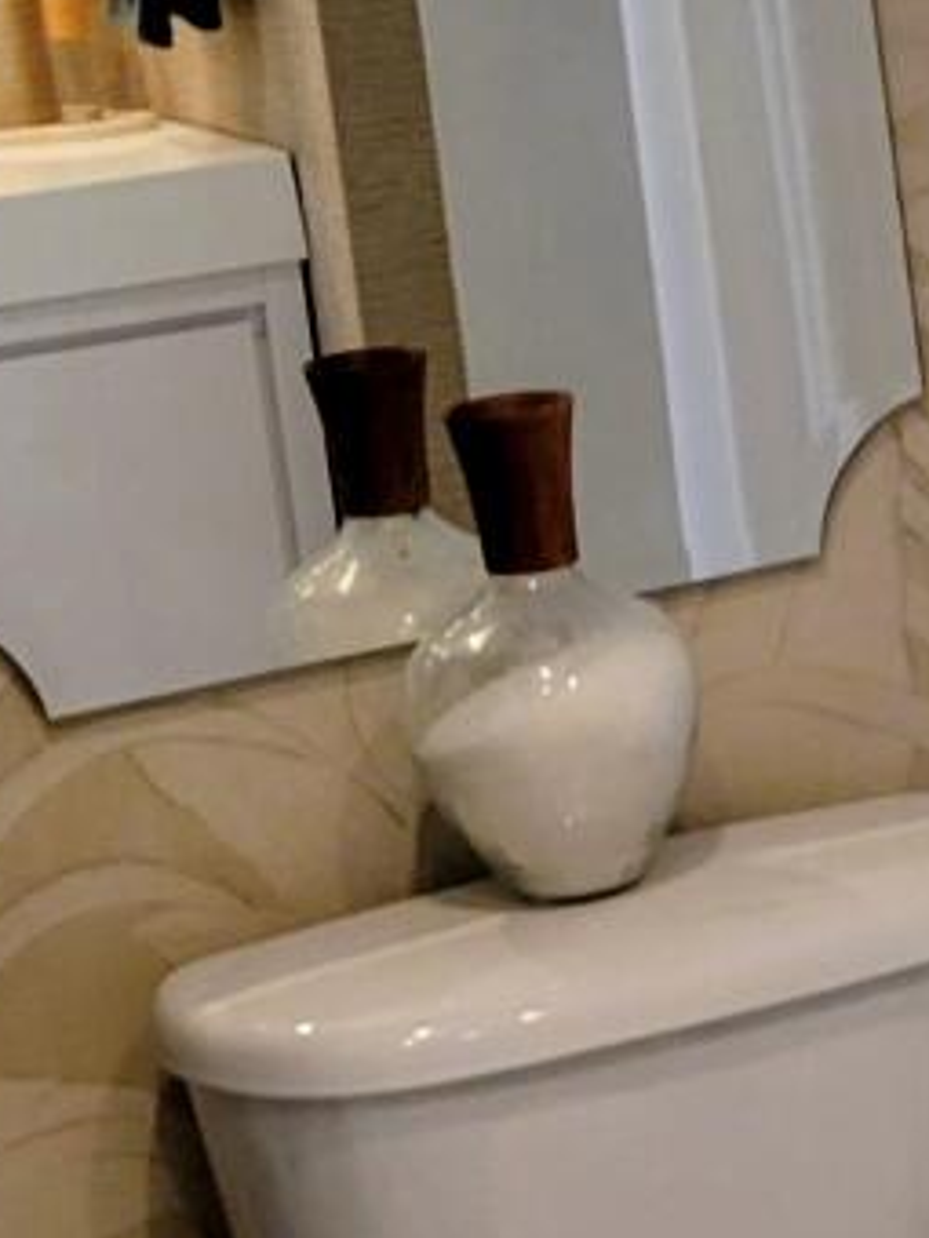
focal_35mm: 153
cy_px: 579
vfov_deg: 12.9
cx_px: 1687
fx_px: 5475
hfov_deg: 9.2
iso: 80
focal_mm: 5.4
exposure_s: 1/120
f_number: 1.8
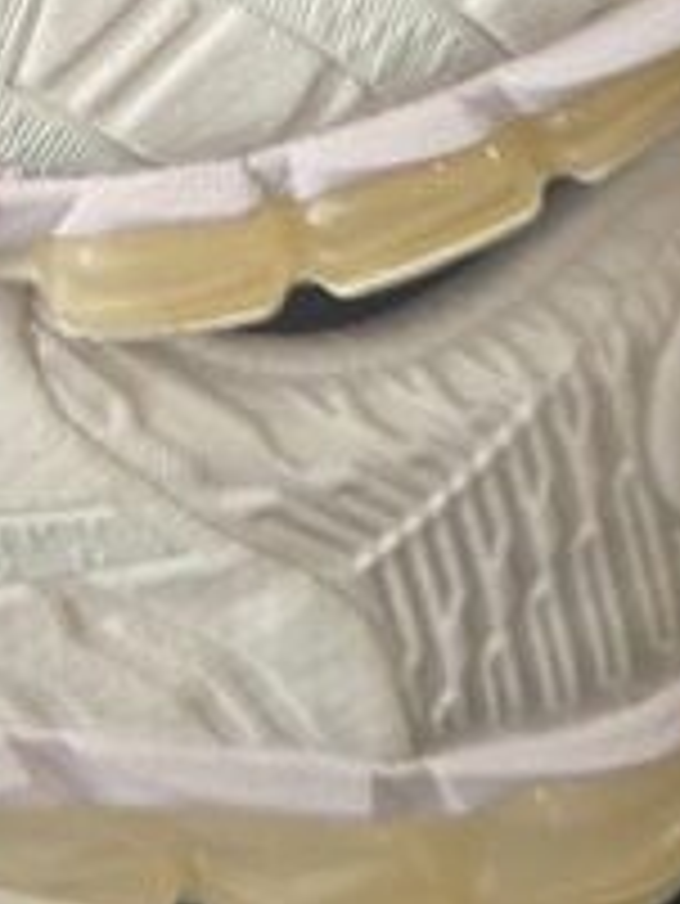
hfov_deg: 10.6
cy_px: -418
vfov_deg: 13.6
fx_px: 3585
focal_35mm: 137
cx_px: -248
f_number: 1.8
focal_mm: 5.4
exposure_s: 1/120
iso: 800
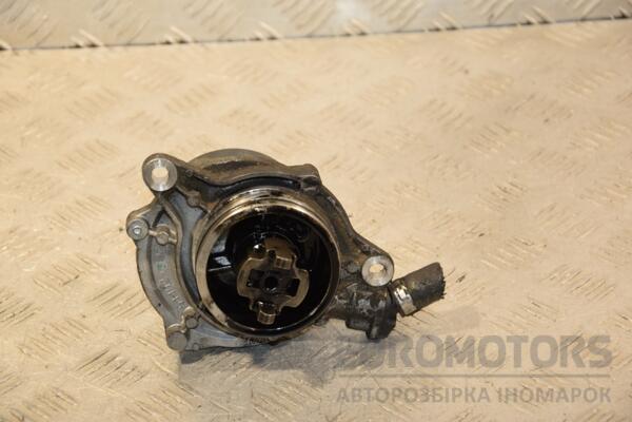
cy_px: 211
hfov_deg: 19.5
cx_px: 316
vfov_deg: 13.0
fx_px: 1843
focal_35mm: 105
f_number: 5.6
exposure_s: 1/200
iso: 800
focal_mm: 70
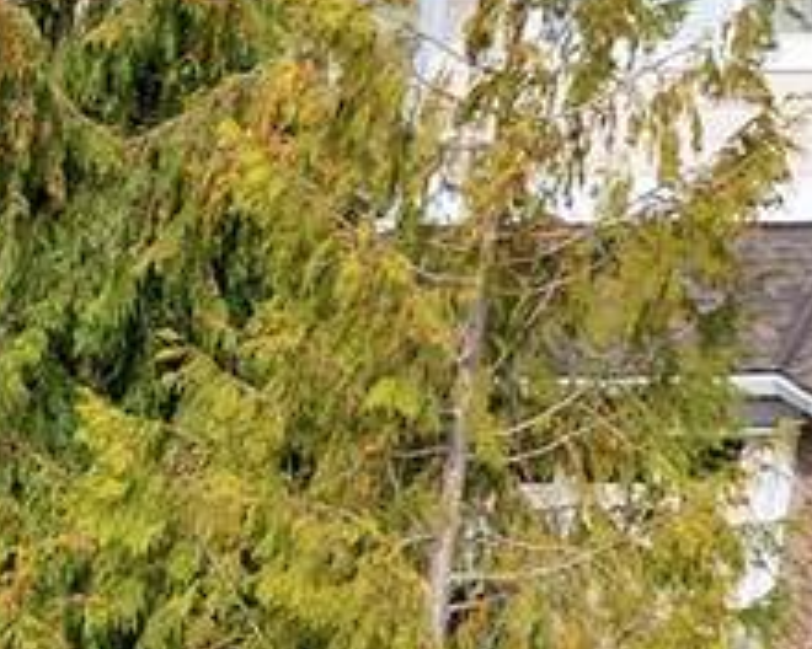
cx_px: -882
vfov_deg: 10.1
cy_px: 396
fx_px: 3677
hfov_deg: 11.2
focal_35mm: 153
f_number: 4
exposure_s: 1/2000
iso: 400
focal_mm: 10.26
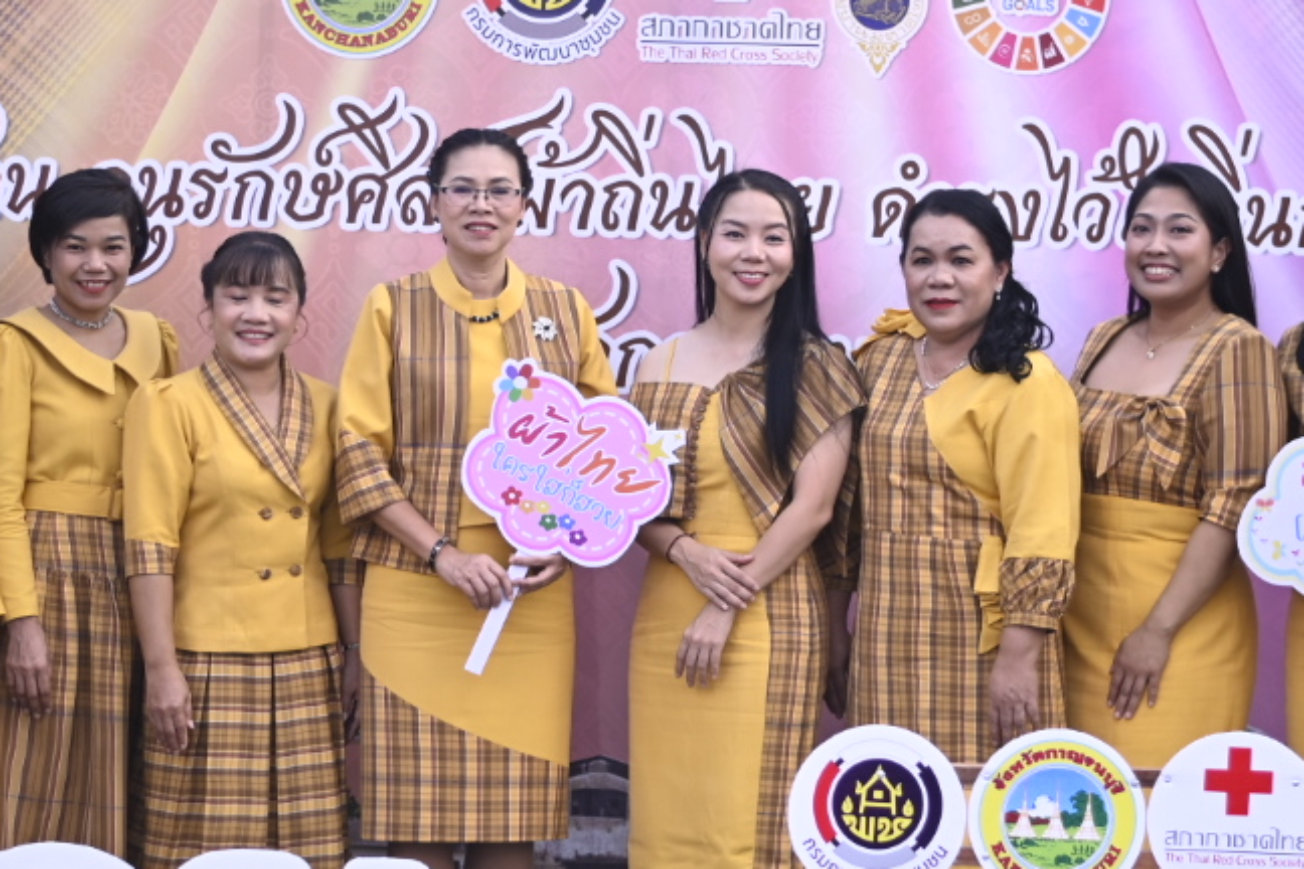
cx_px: 702
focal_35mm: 125
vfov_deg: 11.0
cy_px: 533
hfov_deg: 16.4
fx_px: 4527
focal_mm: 50
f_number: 1.8
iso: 320
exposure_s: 1/320
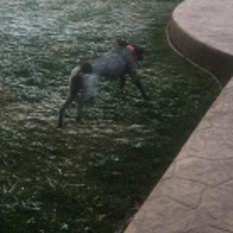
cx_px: -10
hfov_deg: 24.0
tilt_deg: -12.5
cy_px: 32
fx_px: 518
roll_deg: +4.3
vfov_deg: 24.8
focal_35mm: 68
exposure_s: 1/60
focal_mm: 4.15
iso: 32
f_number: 2.2
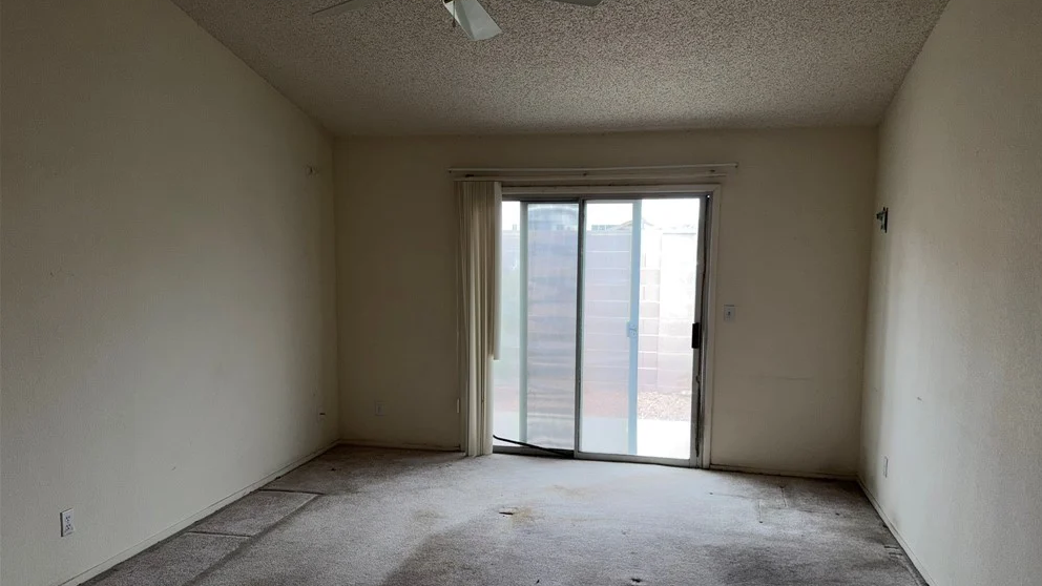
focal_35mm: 27
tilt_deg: -6.8
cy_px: 337
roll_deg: -0.3
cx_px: 537
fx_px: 746
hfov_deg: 69.8
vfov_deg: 42.8
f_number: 1.78
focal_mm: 6.76
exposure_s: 1/151
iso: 50
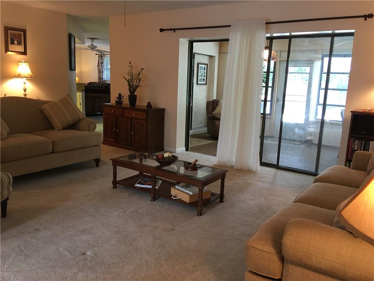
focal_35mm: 29
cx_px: 187
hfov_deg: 61.7
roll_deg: -2.6
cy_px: 140
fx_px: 313
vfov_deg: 48.2
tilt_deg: -10.3
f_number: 2.2
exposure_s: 1/15
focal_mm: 4.15
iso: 50
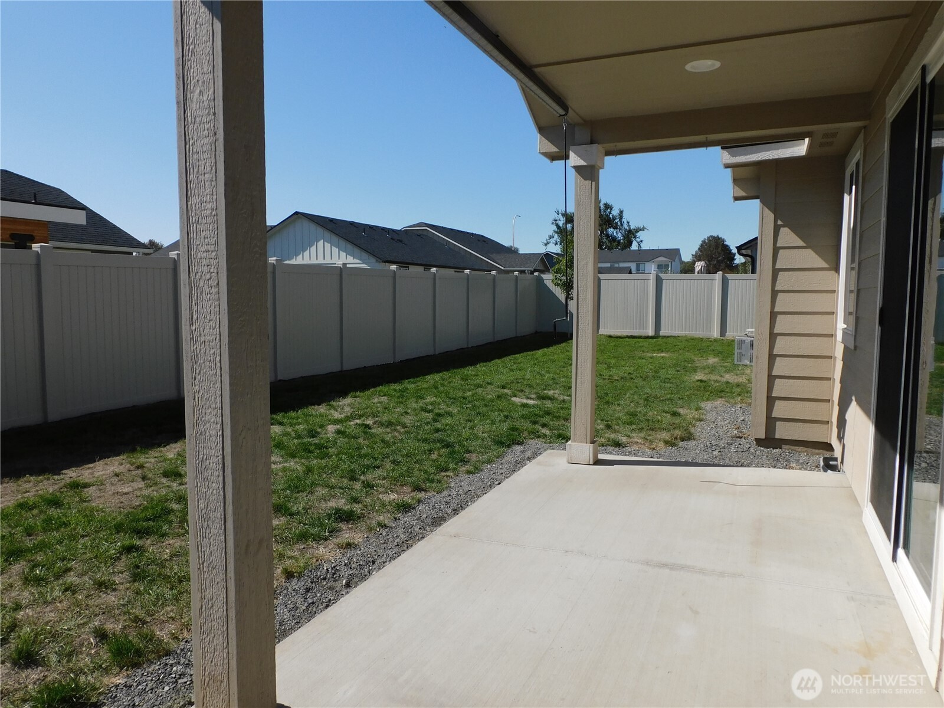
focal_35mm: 24
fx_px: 654
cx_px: 472
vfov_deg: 56.8
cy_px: 354
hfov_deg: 71.6
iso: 125
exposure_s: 1/1600
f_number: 3.8
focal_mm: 4.3
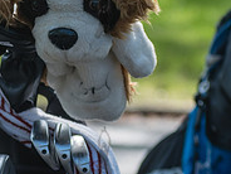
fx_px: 2863
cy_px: 11
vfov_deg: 3.5
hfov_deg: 4.6
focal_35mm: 429
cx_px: 5
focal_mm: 105
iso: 100
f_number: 4
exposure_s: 1/500
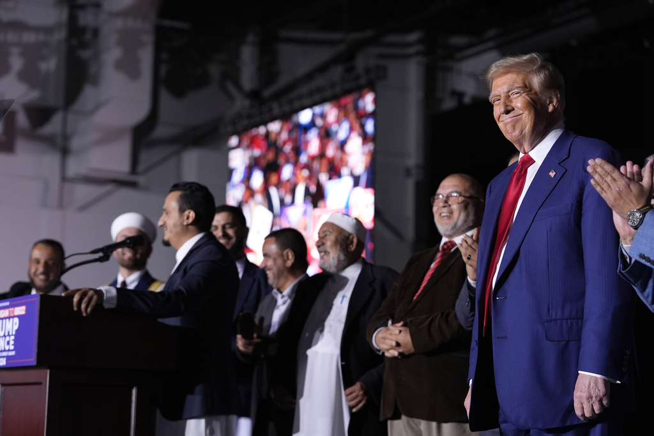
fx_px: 1381
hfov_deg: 26.6
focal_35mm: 76
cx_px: 327
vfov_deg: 18.0
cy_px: 218
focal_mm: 76
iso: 2500
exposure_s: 1/400
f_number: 3.5
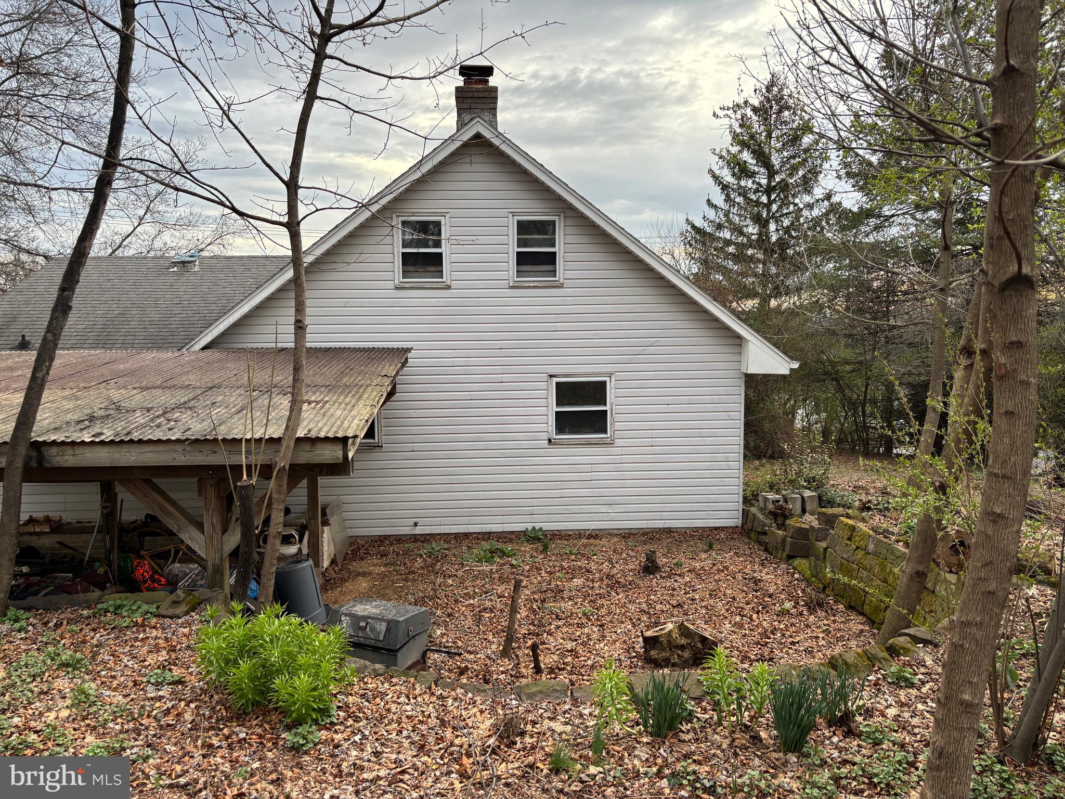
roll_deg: +0.0
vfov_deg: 53.1
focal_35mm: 26
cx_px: 532
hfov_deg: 67.3
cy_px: 400
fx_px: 800
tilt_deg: -5.4
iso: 50
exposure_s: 1/213
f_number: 1.6
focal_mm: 5.96
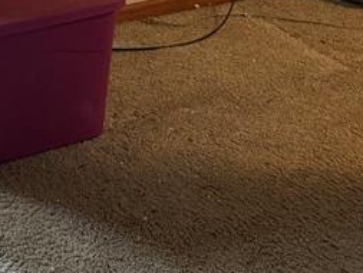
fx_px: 1018
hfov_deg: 18.7
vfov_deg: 13.5
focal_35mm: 97
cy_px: -239
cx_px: -118
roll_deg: +1.0
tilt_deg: -10.7
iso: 500
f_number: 1.78
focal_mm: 6.76
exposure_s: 1/60
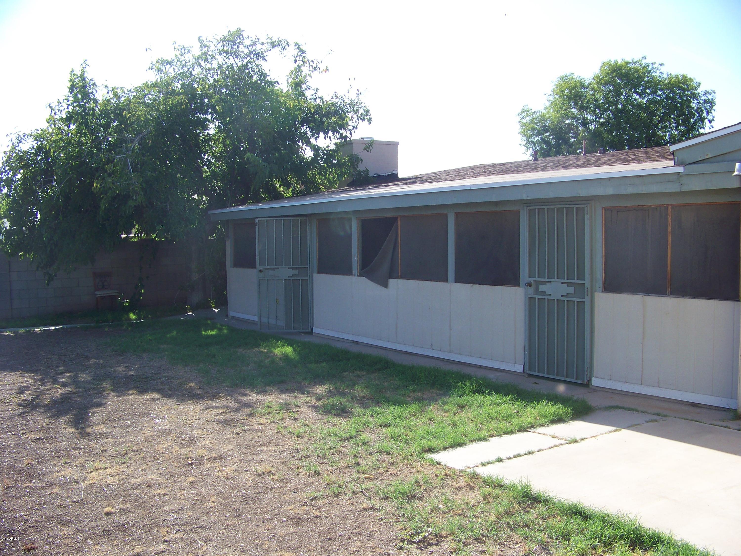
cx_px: 370
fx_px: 771
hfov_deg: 51.4
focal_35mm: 36
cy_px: 278
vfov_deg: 39.7
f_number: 2.8
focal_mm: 5.85
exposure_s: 1/400
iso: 64
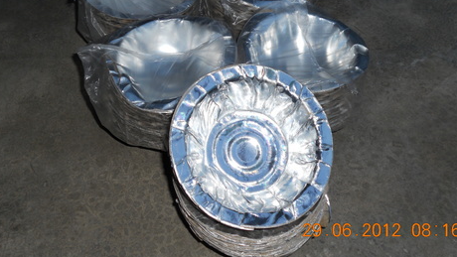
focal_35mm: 45
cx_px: 234
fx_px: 545
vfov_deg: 26.4
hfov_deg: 45.5
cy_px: 84
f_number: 3.9
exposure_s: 1/30
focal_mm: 6.9
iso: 80
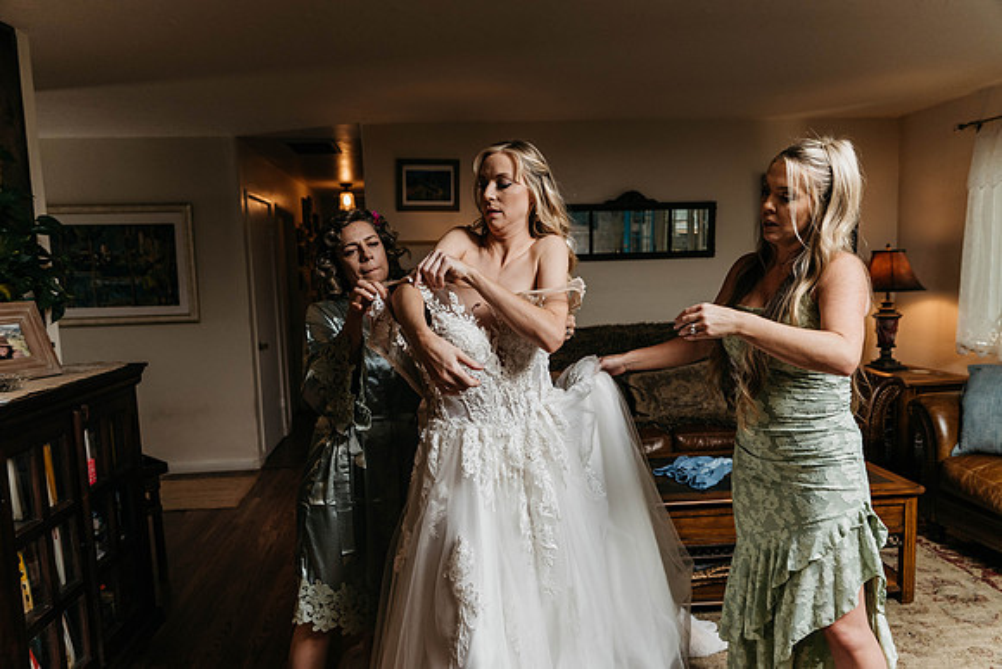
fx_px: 668
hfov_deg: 73.7
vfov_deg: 53.2
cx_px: 501
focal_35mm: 24
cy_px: 334
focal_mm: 24
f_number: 2.8
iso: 1000
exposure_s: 1/500
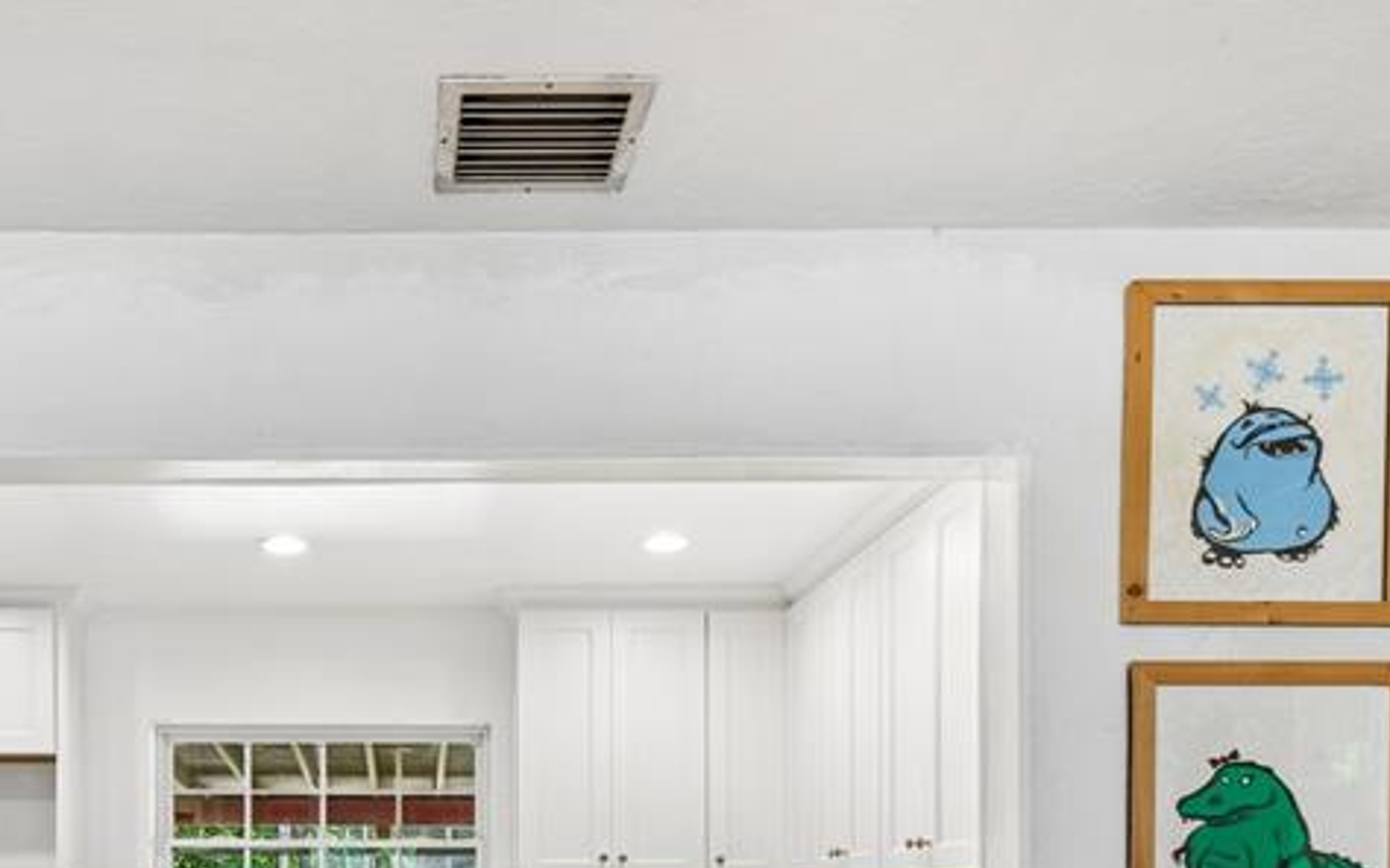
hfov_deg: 55.0
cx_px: 323
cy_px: 944
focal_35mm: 33
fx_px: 1250
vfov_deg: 33.6
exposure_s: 1/8
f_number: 7.1
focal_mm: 10
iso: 100
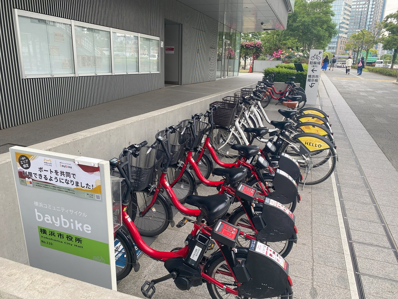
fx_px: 299
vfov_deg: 53.1
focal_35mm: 26
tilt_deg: -16.0
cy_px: 150
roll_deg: -1.1
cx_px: 199
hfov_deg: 67.3
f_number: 1.8
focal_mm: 4.25
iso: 32
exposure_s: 1/192
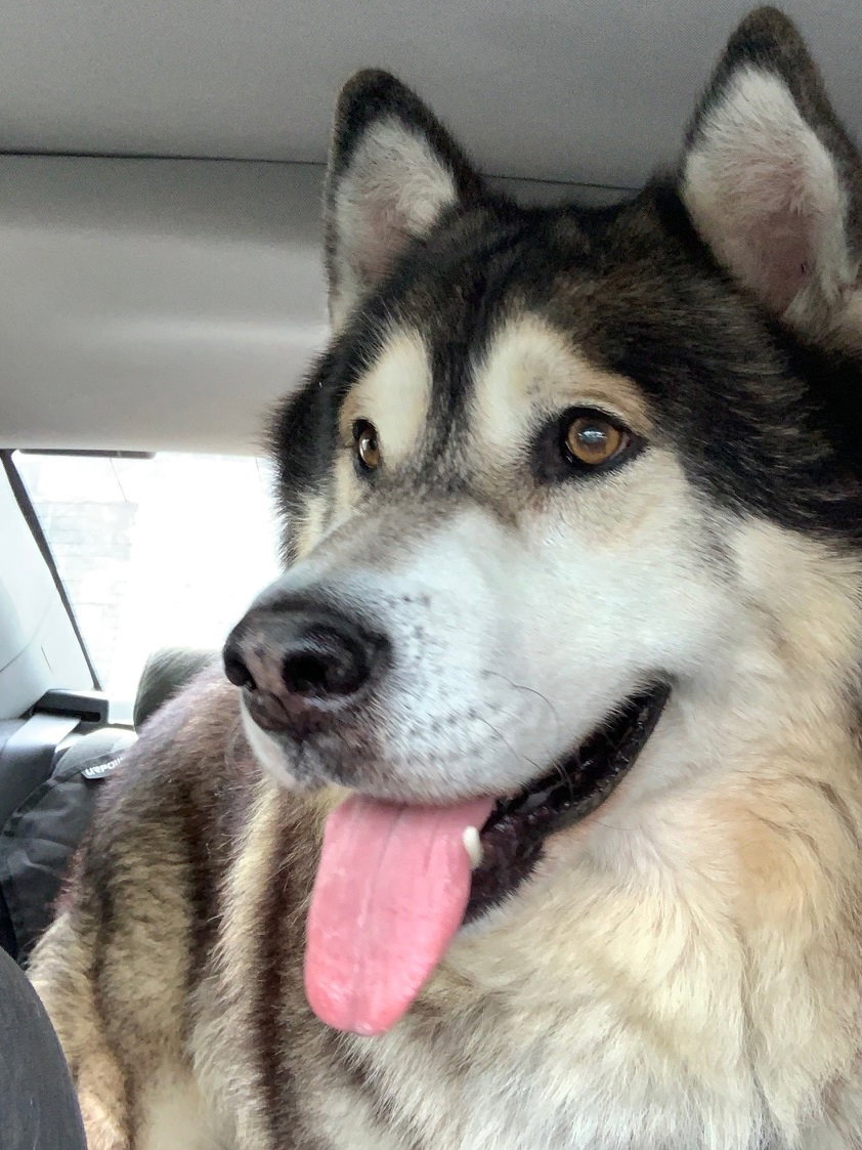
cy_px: 500
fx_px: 1461
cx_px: 560
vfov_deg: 42.9
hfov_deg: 32.6
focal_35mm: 44
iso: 250
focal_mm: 2.87
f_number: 2.2
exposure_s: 1/60
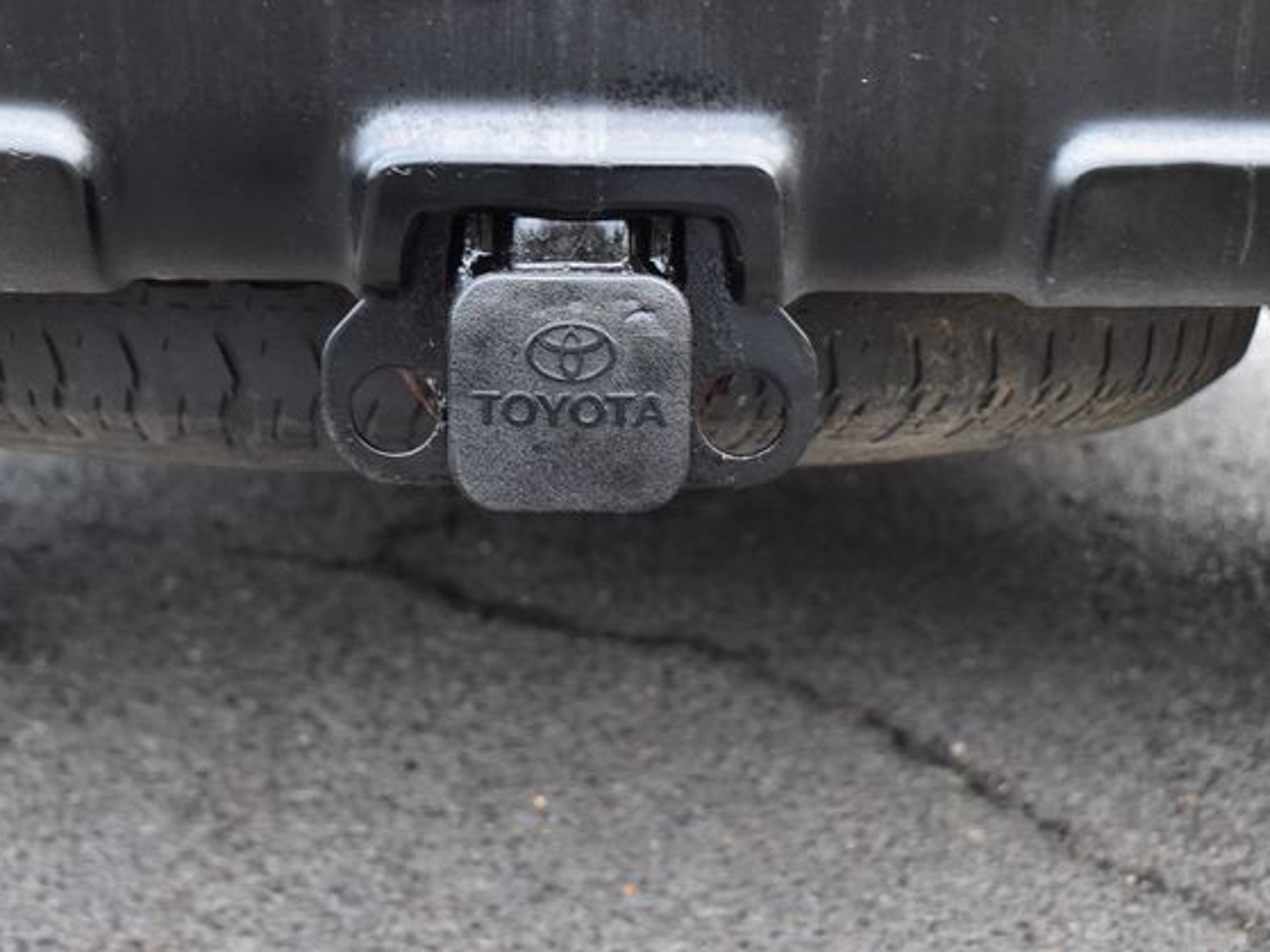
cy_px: 477
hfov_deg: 29.4
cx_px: 588
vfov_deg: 22.2
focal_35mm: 66
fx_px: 2421
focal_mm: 40
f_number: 6.3
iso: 500
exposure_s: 1/15
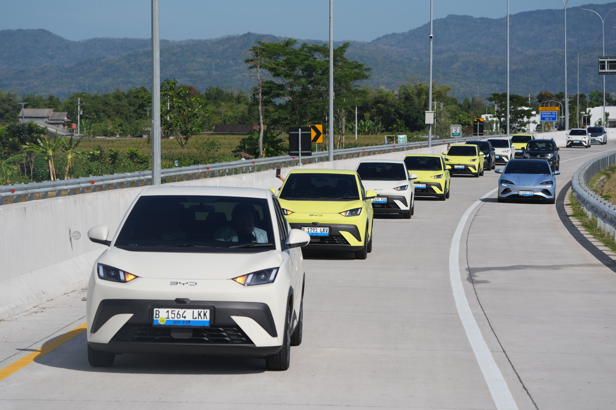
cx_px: 308
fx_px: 2310
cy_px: 205
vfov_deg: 10.2
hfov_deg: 15.2
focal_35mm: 135
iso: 800
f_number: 8
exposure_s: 1/4000
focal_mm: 135
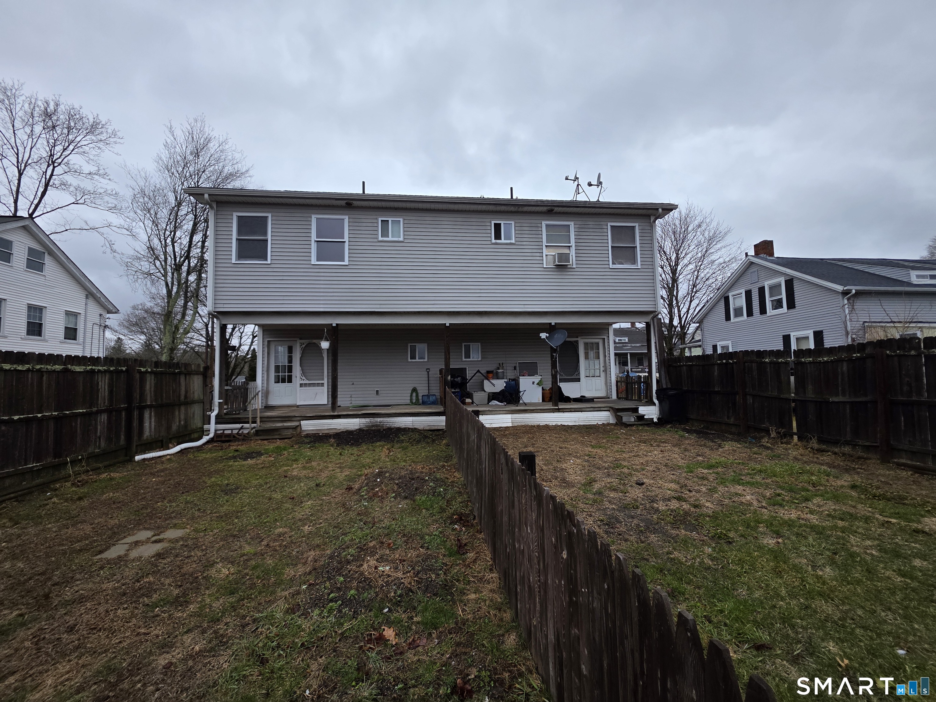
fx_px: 352
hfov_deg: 106.2
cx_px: 468
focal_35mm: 13
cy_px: 351
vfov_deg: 89.9
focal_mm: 2.2
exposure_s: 1/2000
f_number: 1.9
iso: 80
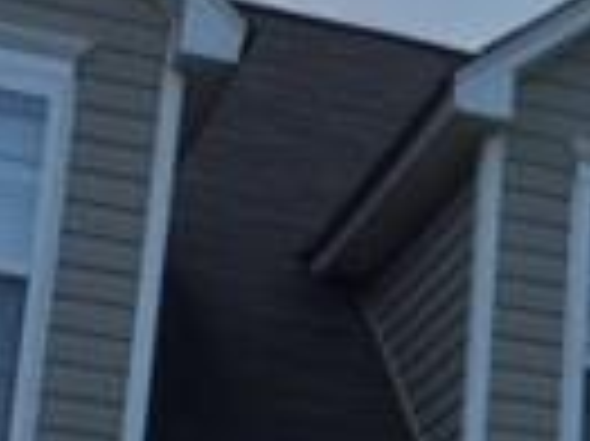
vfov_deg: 10.3
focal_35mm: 142
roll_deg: -1.2
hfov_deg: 13.3
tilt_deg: +14.9
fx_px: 2418
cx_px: 815
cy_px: 450
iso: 32
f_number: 2.2
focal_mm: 4.15
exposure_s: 1/562
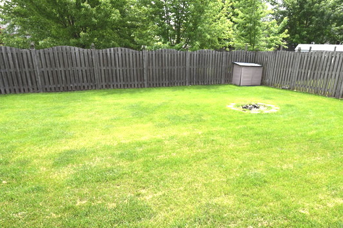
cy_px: 113
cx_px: 186
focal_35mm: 22
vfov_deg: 57.2
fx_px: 210
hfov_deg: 78.4
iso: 200
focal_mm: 12
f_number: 7.1
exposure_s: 1/400
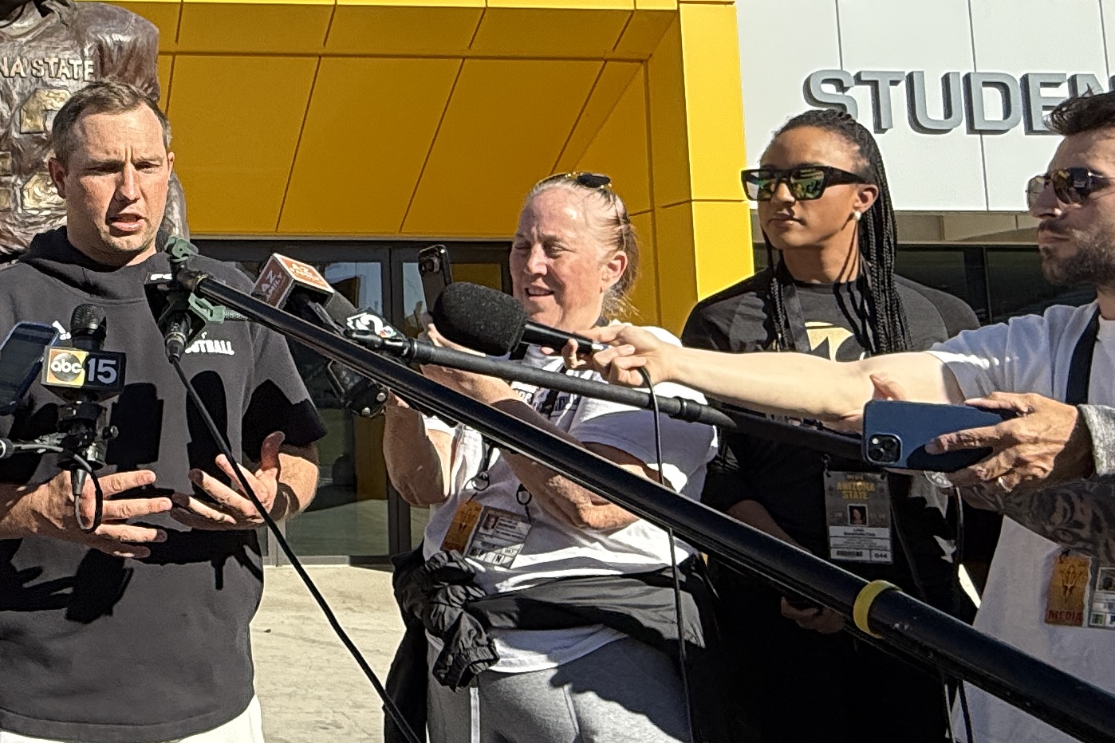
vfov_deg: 31.6
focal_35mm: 42
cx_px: 122
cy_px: 229
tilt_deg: +7.6
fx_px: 1301
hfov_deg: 42.7
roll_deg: +0.1
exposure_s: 1/2237
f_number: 2.2
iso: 50
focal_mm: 2.22
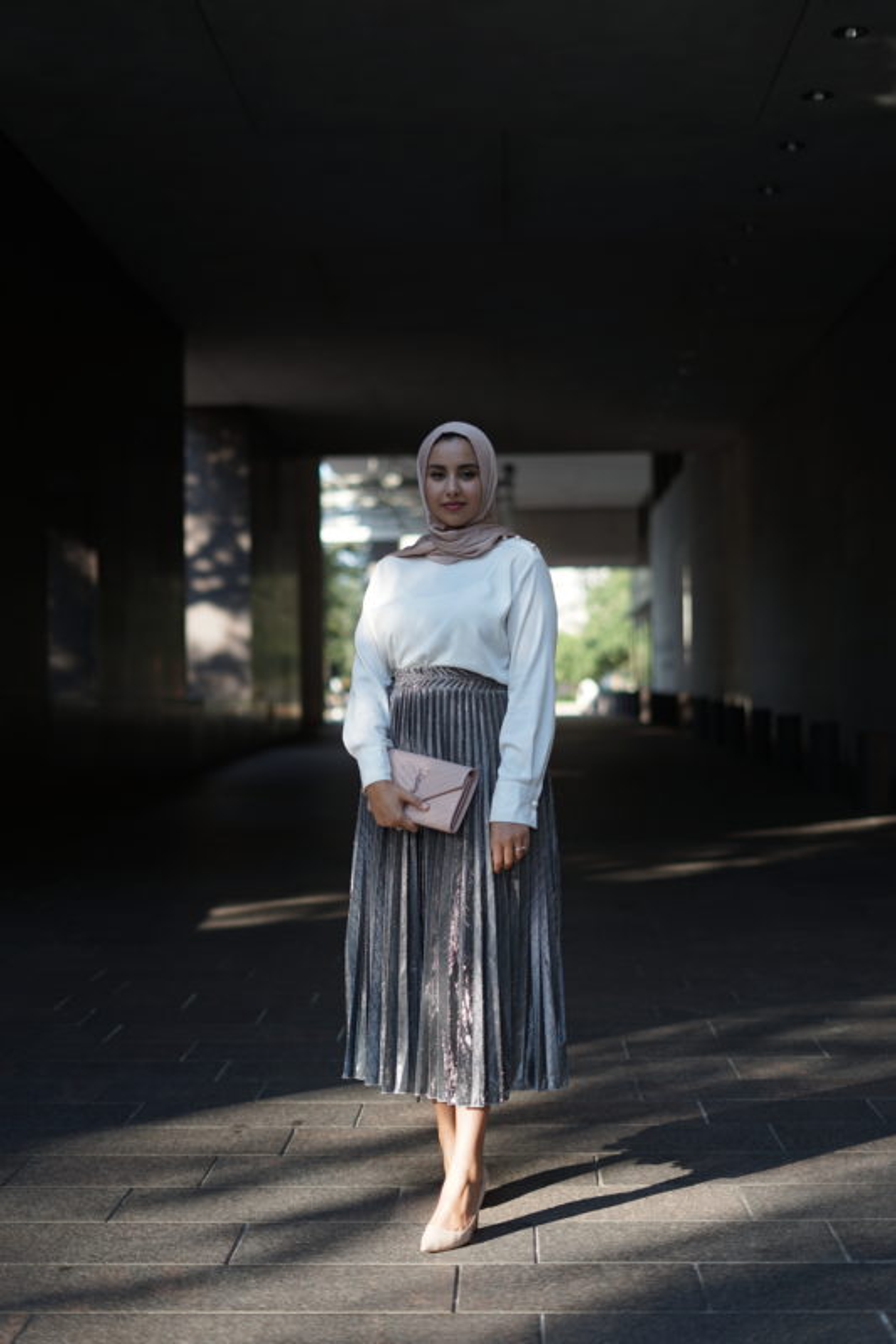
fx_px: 1867
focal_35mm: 50
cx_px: 448
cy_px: 672
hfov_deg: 27.0
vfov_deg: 39.6
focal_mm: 50
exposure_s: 1/500
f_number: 1.8
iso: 100
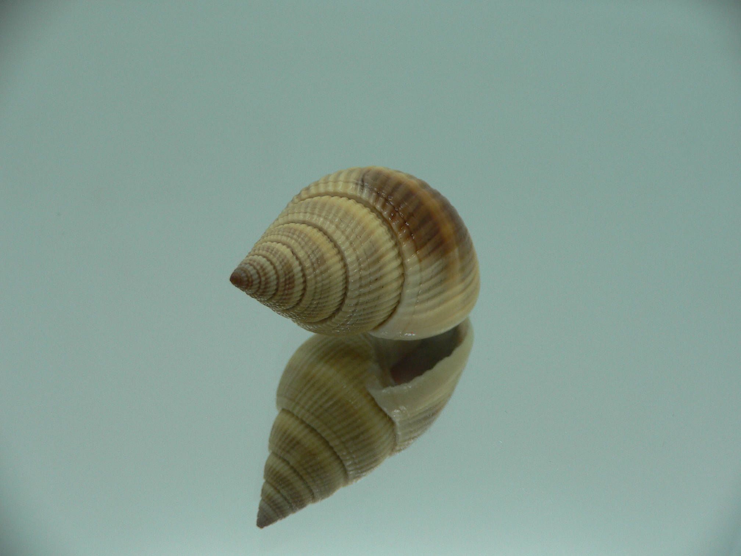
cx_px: 370
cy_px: 278
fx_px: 749
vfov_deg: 40.7
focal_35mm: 35
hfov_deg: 52.6
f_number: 2.8
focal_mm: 4.6
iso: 80
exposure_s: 1/60
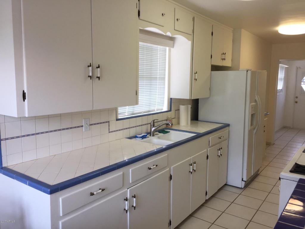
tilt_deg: -6.4
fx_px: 256
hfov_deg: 61.7
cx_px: 152
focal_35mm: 29
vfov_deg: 48.2
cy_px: 114
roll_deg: -0.3
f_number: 2.2
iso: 40
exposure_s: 1/60
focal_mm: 4.15
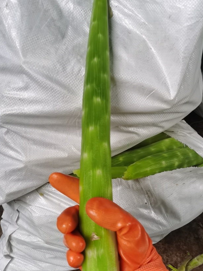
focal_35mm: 35
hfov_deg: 40.6
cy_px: 149
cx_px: 111
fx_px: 274
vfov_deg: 52.5
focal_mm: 5.58
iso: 50
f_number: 1.8
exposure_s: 1/133
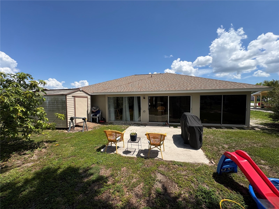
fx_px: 113
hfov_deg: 102.1
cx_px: 140
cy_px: 104
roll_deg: +1.3
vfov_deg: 85.7
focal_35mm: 14
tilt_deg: -2.6
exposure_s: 1/2083
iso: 50
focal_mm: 2.22
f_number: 2.2
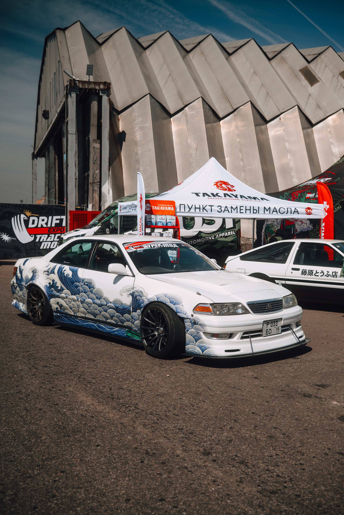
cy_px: 258
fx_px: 573
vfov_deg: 48.4
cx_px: 172
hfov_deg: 33.4
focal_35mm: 40
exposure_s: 1/1600
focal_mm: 40
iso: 100
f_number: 3.5
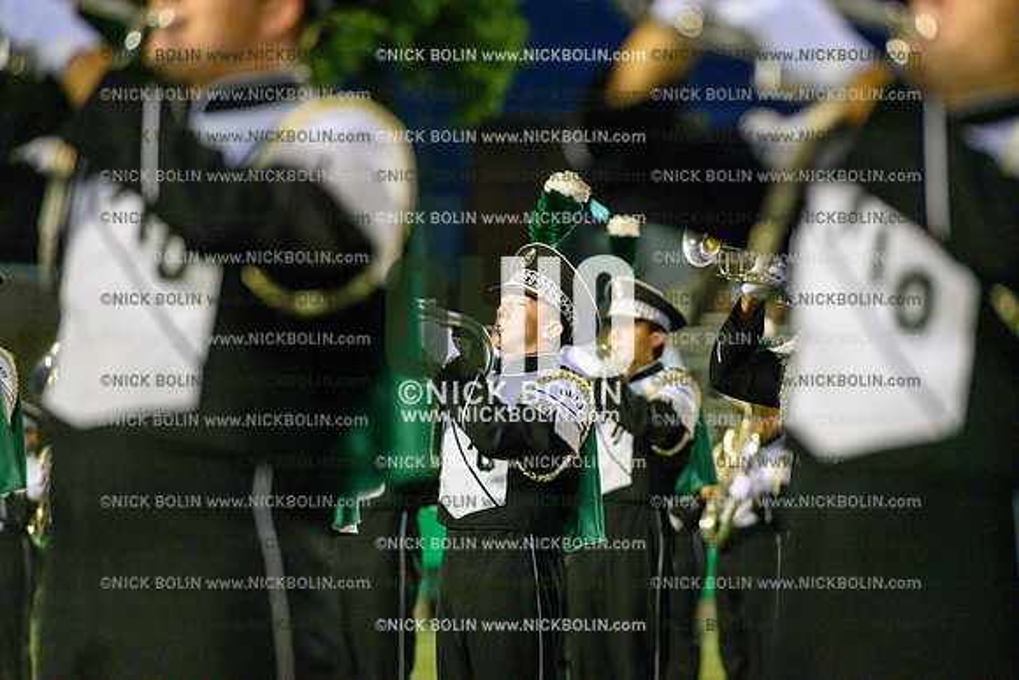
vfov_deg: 6.9
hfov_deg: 10.3
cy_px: 340
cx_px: 510
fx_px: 5662
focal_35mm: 200
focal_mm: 200
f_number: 4
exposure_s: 1/1600
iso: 10000
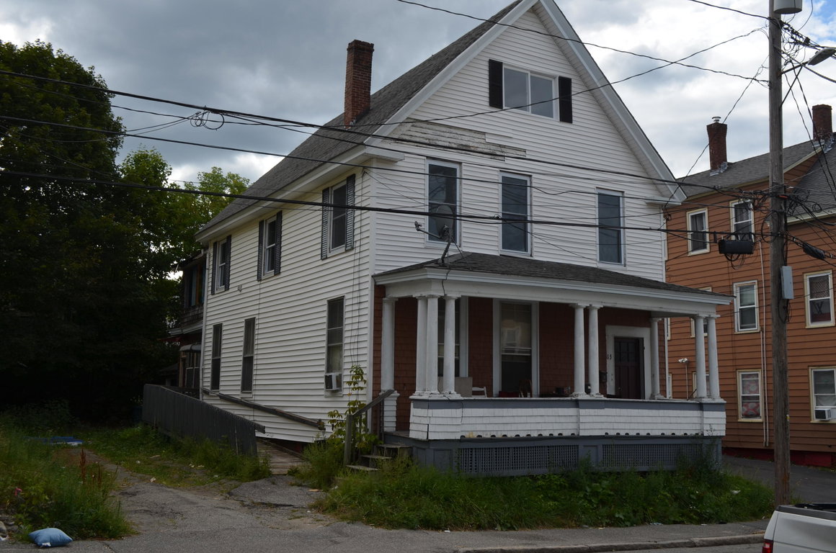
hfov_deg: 49.6
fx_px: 904
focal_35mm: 39
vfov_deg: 34.1
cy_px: 276
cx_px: 418
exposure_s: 1/250
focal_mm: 26
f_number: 8
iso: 160
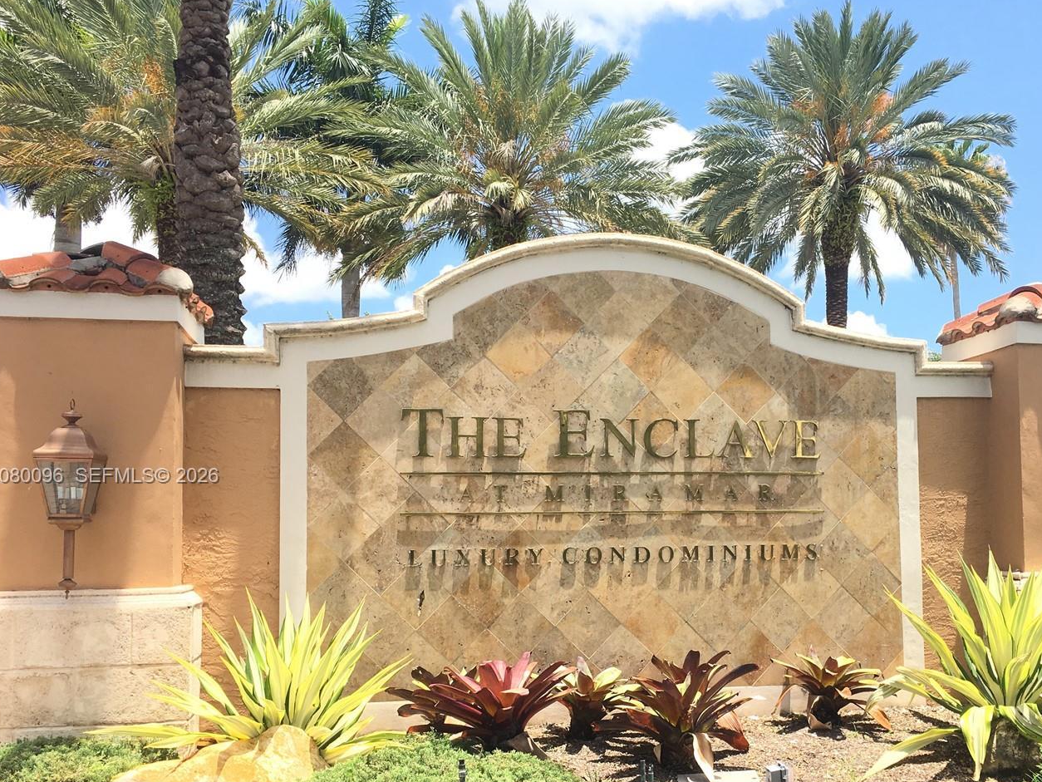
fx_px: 1114
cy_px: 477
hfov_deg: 49.8
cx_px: 625
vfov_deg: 38.5
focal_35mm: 37
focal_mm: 4.15
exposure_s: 1/1068
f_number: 2.2
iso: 25
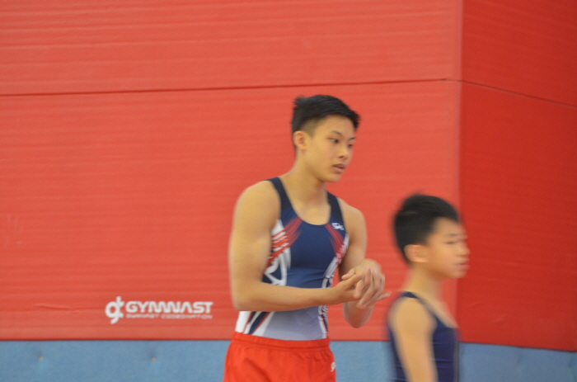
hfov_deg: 10.2
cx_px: 288
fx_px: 3238
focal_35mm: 202
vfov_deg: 6.7
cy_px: 191
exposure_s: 1/30
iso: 1000
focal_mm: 135
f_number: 4.8
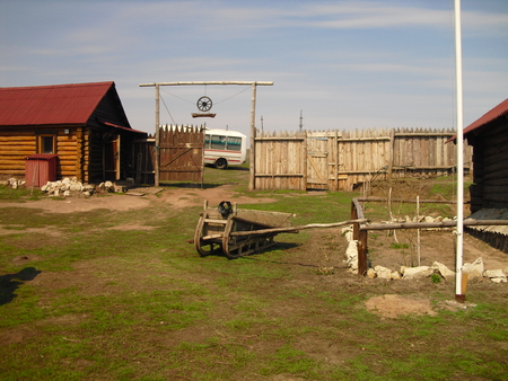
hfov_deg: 51.3
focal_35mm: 36
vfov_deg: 39.7
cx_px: 254
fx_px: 529
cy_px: 190
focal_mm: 6.3
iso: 64
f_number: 7.8
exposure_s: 1/200
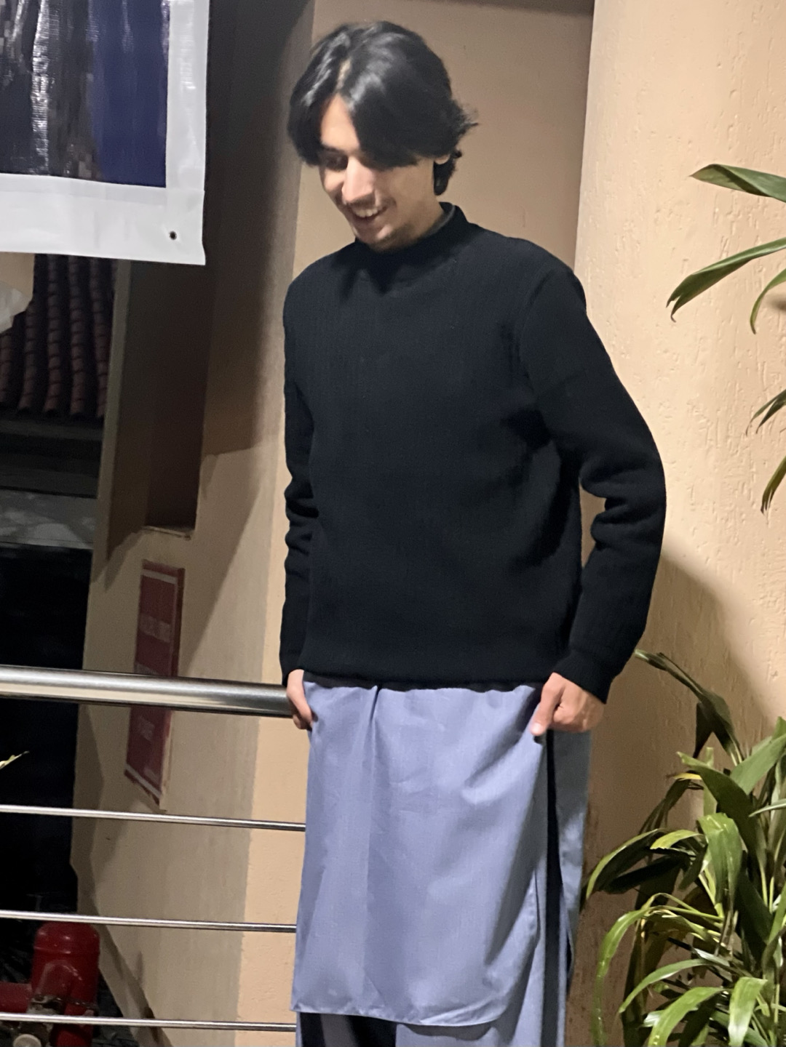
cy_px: 524
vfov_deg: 25.3
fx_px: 2331
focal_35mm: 77
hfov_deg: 19.1
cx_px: 393
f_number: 2.8
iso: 800
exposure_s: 1/14
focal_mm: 9
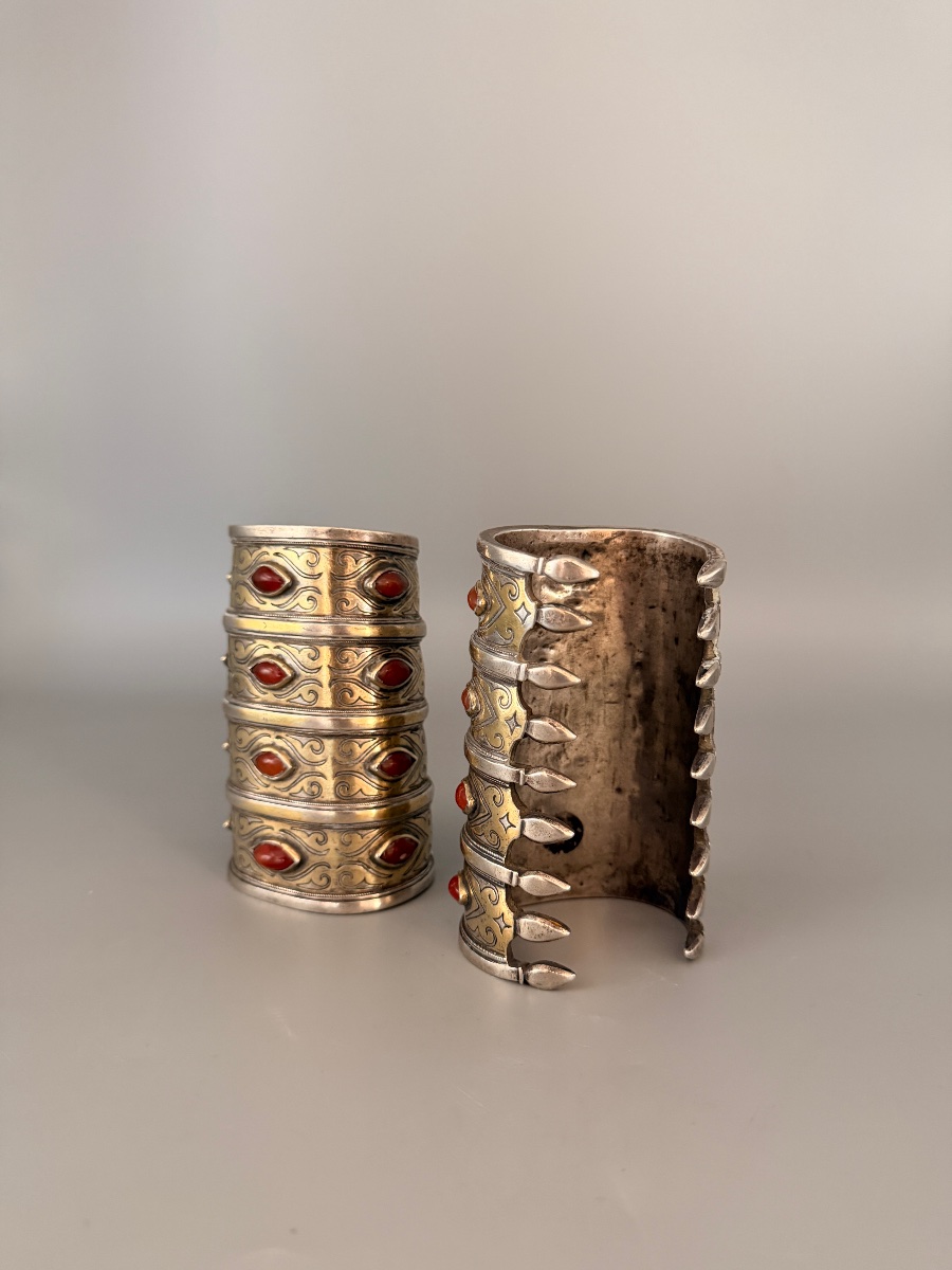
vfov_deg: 71.6
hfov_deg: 56.8
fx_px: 880
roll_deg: -1.5
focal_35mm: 24
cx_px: 476
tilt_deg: -9.0
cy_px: 635
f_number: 1.78
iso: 640
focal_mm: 6.76
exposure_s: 1/60
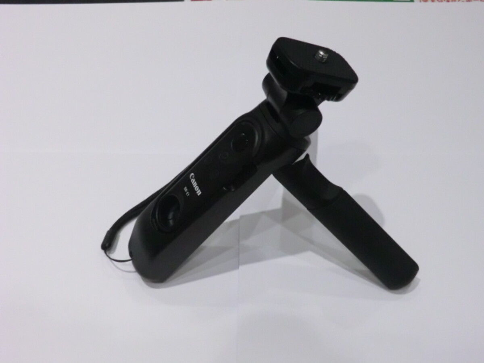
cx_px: 242
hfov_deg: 46.8
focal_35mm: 40
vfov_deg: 36.0
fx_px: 559
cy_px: 182
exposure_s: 1/500
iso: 800
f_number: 3.8
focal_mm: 7.1
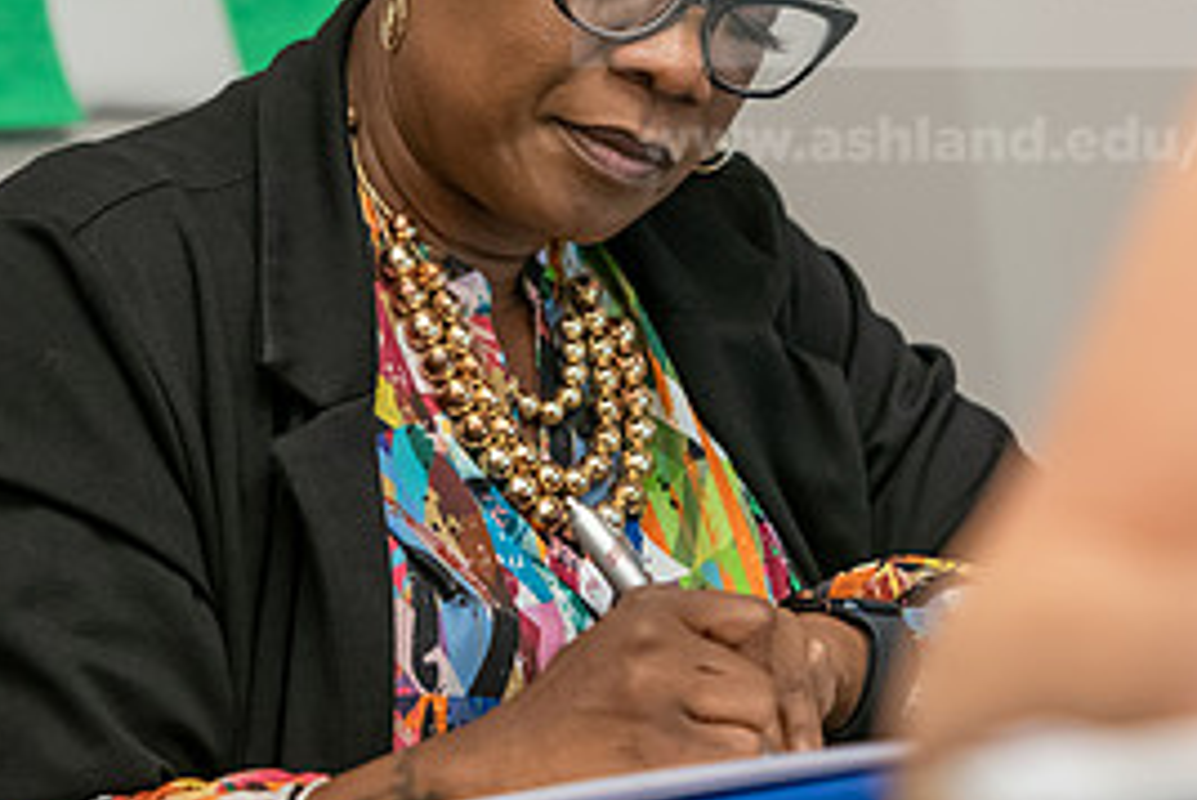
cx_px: 438
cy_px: 235
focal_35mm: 292
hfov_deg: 7.0
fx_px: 9714
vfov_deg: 4.7
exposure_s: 1/200
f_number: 3.2
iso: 1600
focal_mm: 135
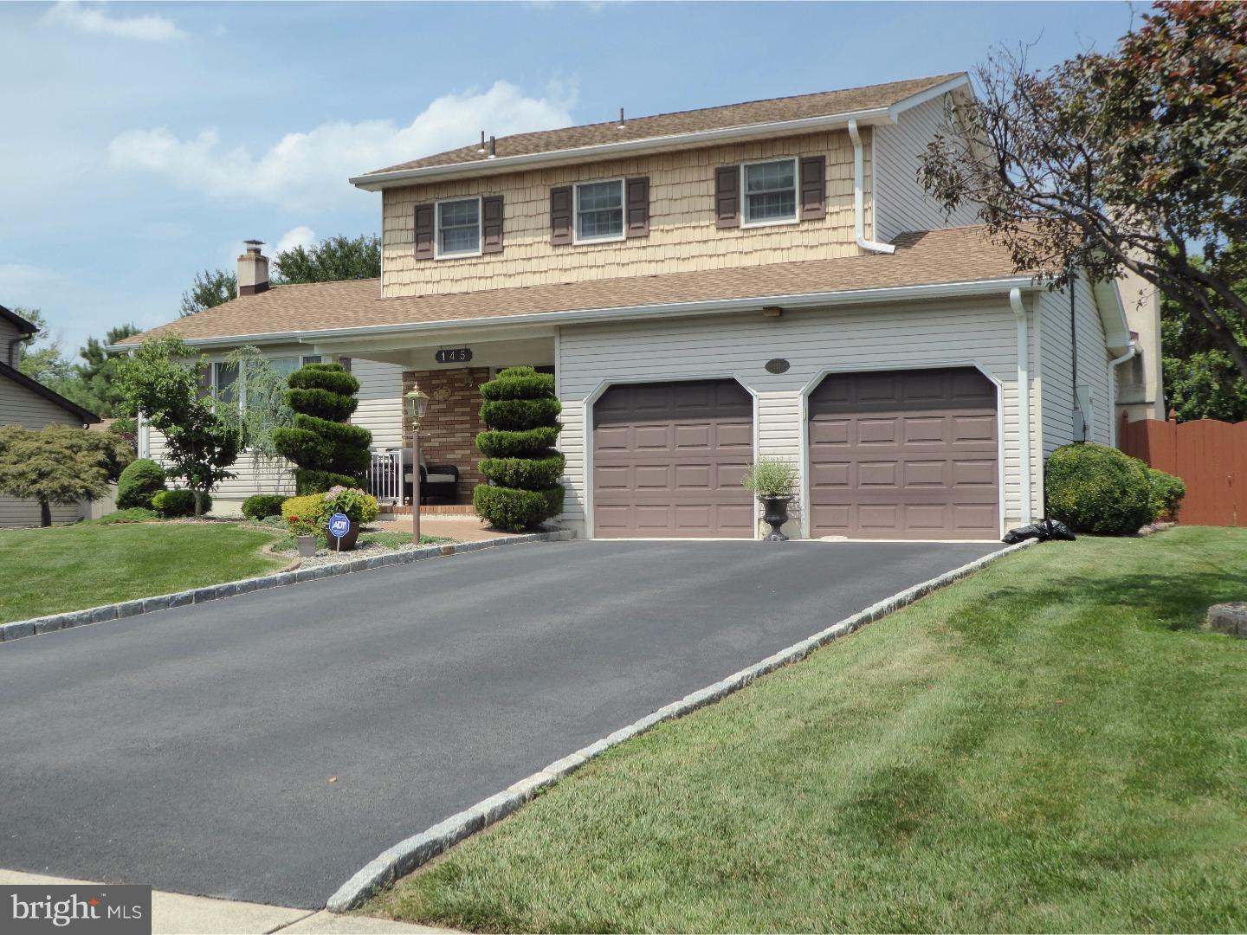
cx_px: 624
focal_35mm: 37
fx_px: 1333
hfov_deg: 50.1
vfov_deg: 38.7
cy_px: 468
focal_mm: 6.7
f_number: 4.5
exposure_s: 1/800
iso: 200
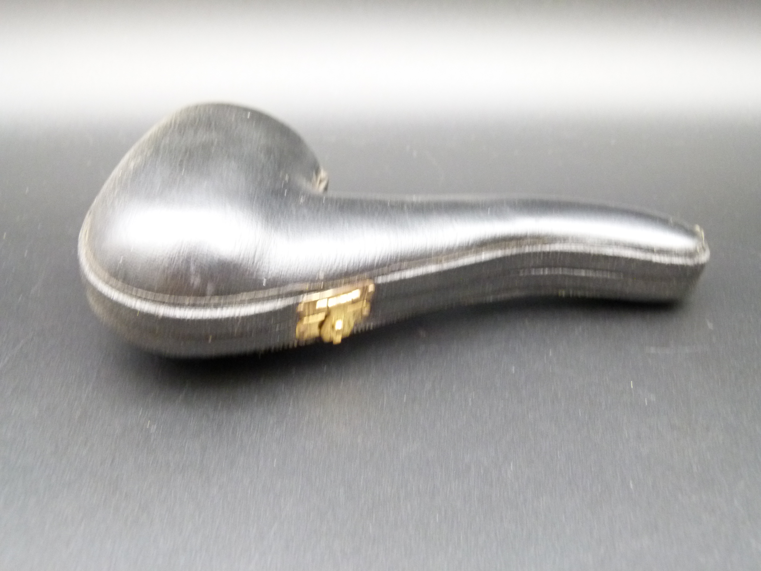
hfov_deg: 54.0
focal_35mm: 34
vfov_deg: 41.8
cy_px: 286
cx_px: 380
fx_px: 747
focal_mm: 6.2
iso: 400
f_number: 3
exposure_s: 1/30
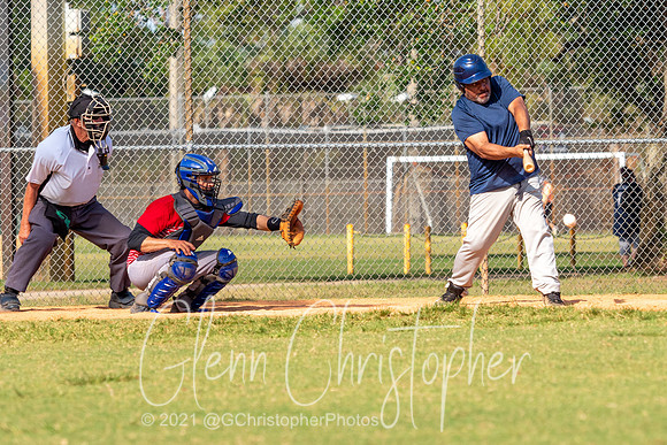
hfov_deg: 5.6
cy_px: 163
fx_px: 6788
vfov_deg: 3.8
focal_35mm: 366
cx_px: 403
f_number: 4
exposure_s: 1/2000
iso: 200
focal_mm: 130
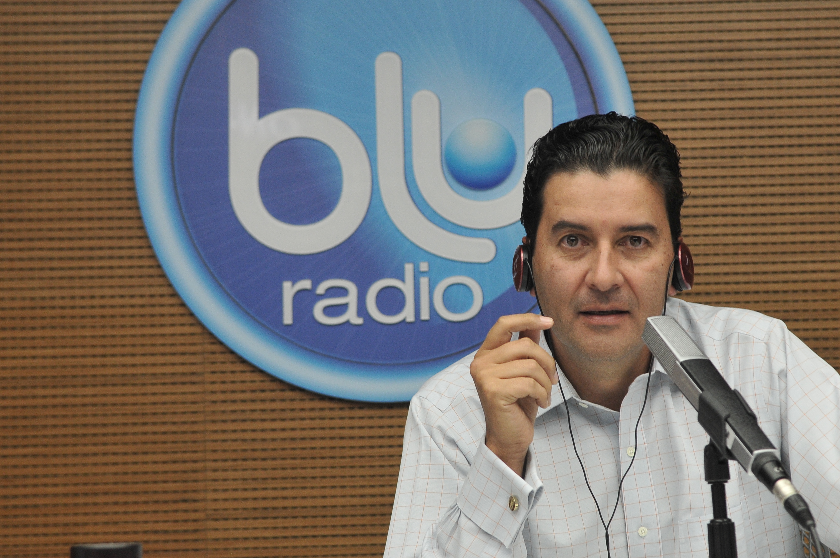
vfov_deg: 16.0
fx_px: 1981
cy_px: 326
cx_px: 503
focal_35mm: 85
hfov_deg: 23.9
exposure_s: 1/160
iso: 640
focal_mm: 40
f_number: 2.8
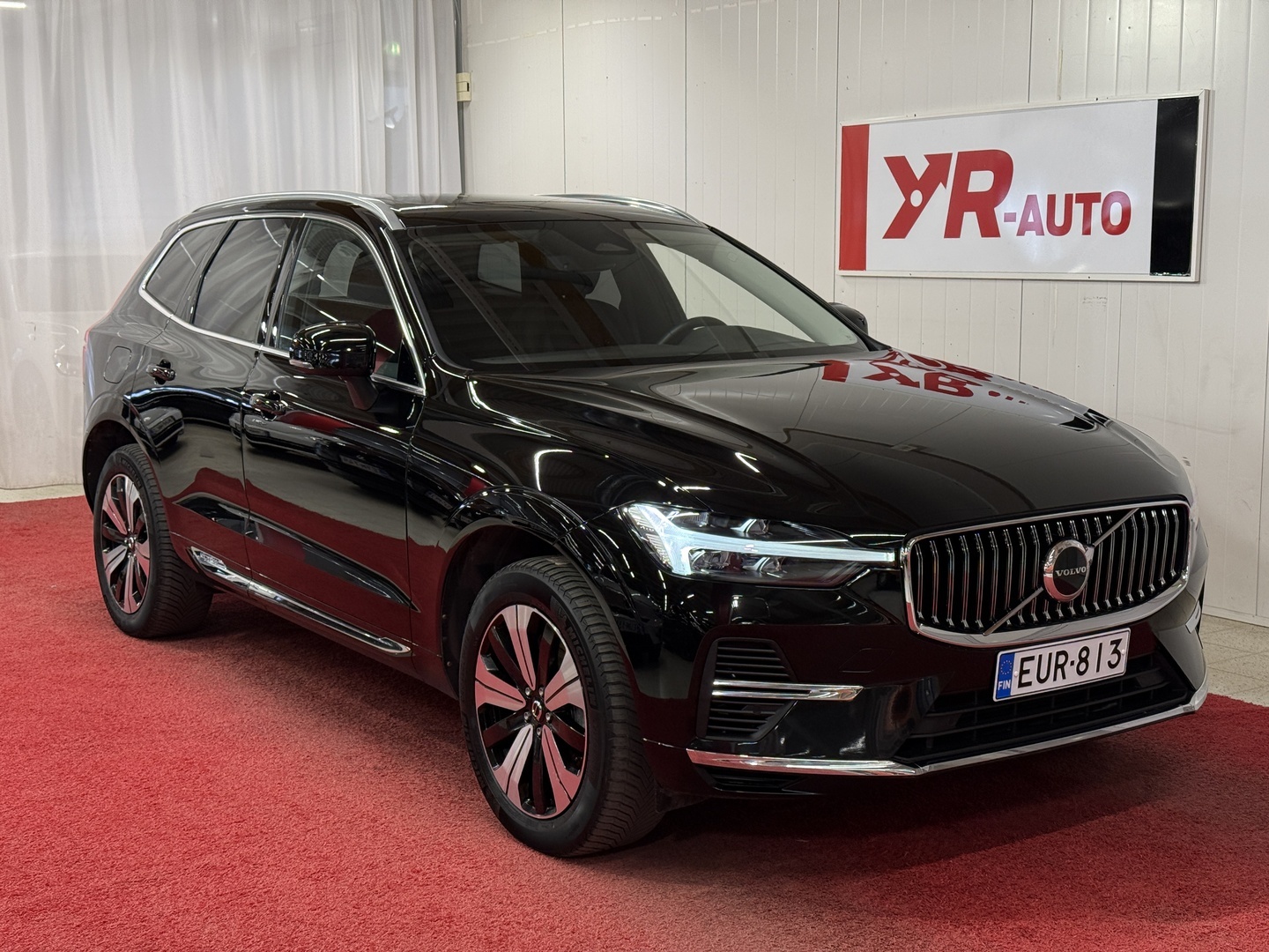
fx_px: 1760
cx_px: 634
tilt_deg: -7.4
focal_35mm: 48
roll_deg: +0.3
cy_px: 476
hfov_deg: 39.7
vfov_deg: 30.3
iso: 125
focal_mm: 6.76
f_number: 1.78
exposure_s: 1/116
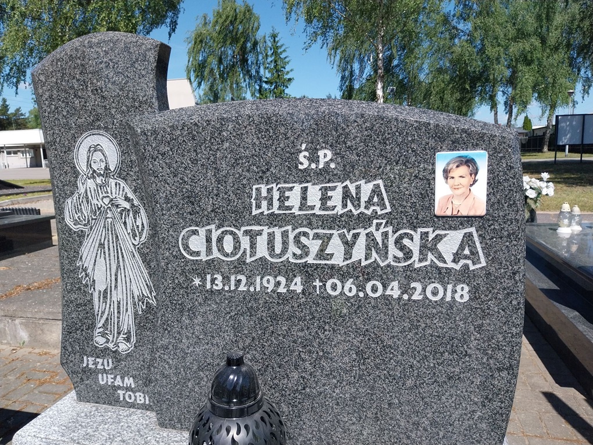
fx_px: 445
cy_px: 222
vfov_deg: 53.1
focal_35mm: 26
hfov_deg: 67.3
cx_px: 296
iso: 25
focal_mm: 4
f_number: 1.8
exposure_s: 1/987
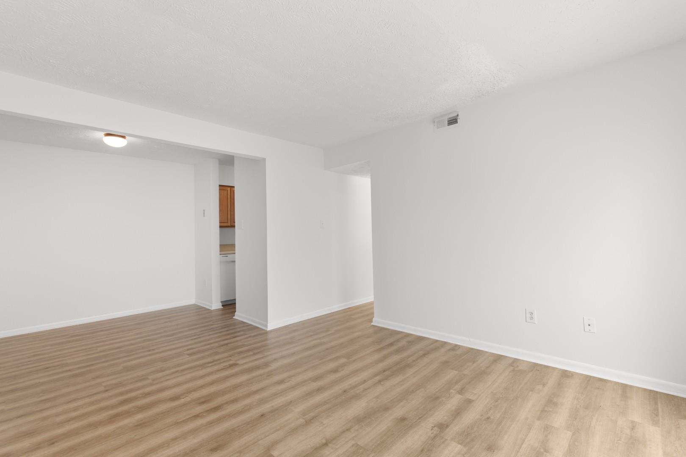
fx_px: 286
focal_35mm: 15
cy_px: 228
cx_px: 343
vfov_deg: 77.3
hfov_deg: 100.4
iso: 100
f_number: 4.5
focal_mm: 10
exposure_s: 1/2
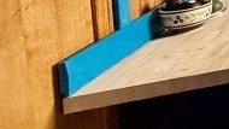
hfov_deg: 14.2
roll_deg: +3.1
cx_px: 579
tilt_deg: -1.6
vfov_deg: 12.8
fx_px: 498
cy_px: -135
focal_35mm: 82
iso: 250
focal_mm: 2.22
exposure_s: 1/120
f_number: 2.2
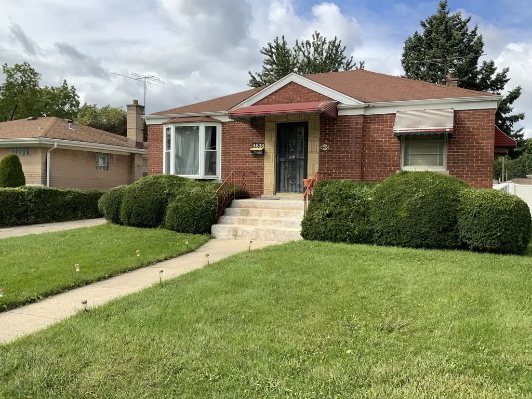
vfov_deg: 48.2
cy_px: 200
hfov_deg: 61.7
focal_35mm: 29
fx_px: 446
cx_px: 266
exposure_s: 1/1311
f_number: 1.8
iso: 16
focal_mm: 3
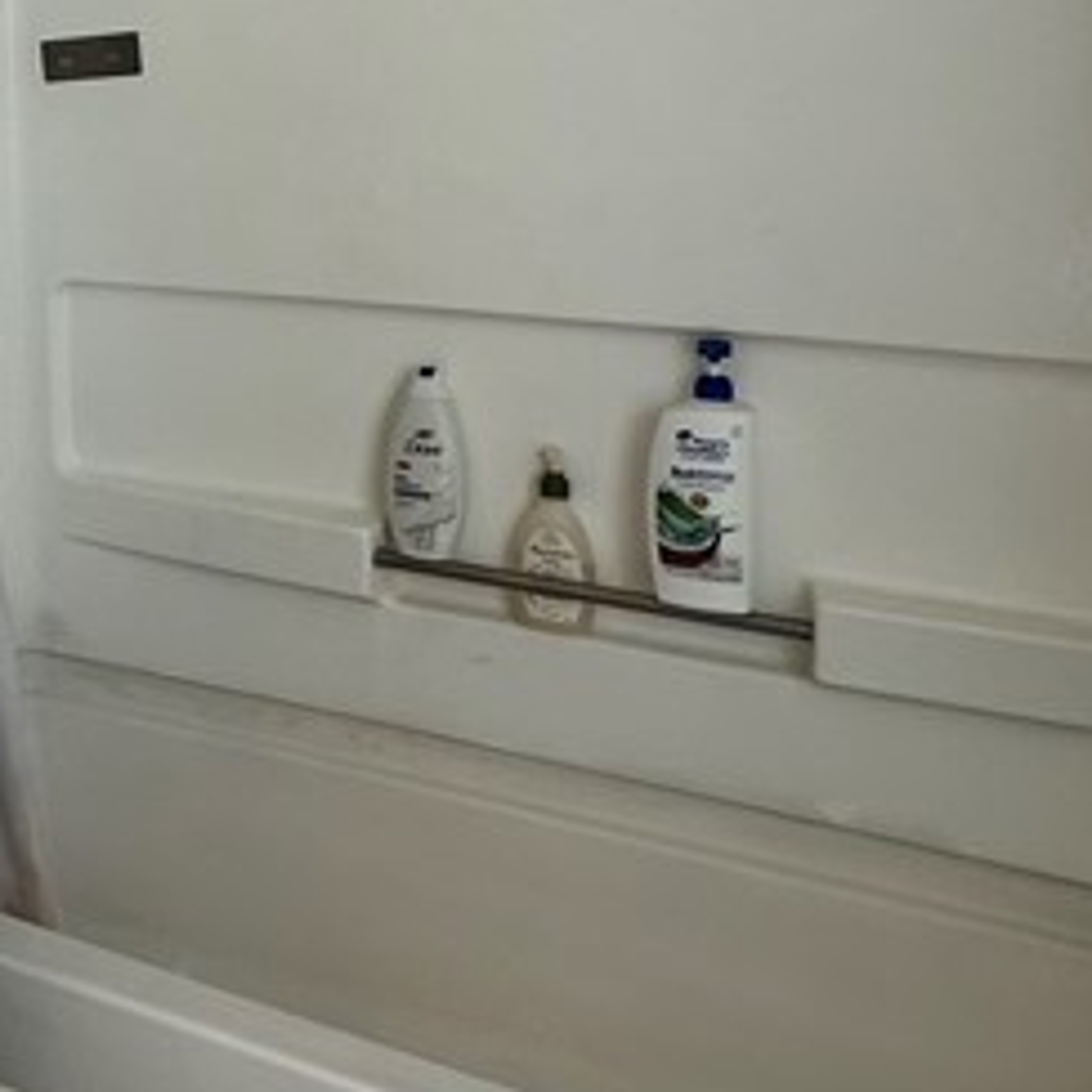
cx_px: -510
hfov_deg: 25.4
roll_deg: +3.3
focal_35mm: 52
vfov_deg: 31.3
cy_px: 121
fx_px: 1856
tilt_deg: -4.9
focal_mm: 2.22
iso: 64
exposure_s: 1/120
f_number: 2.2
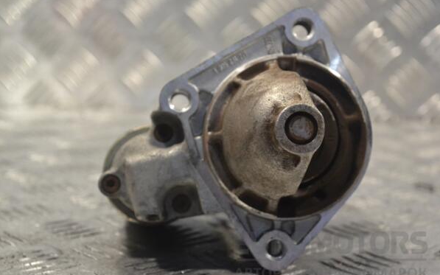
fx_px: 1013
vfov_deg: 15.4
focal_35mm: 85
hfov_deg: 24.5
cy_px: 145
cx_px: 220
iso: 3200
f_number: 9
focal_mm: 55
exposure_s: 1/320
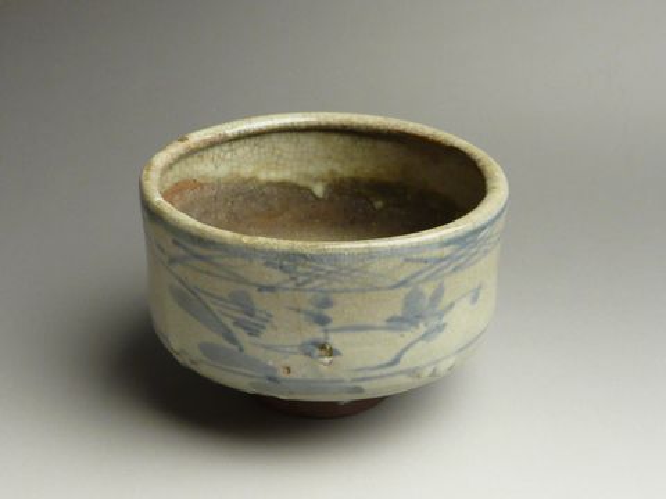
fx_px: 1251
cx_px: 333
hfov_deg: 29.8
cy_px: 250
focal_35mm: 65
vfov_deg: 22.6
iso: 125
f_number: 3.2
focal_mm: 6.7
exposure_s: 1/40
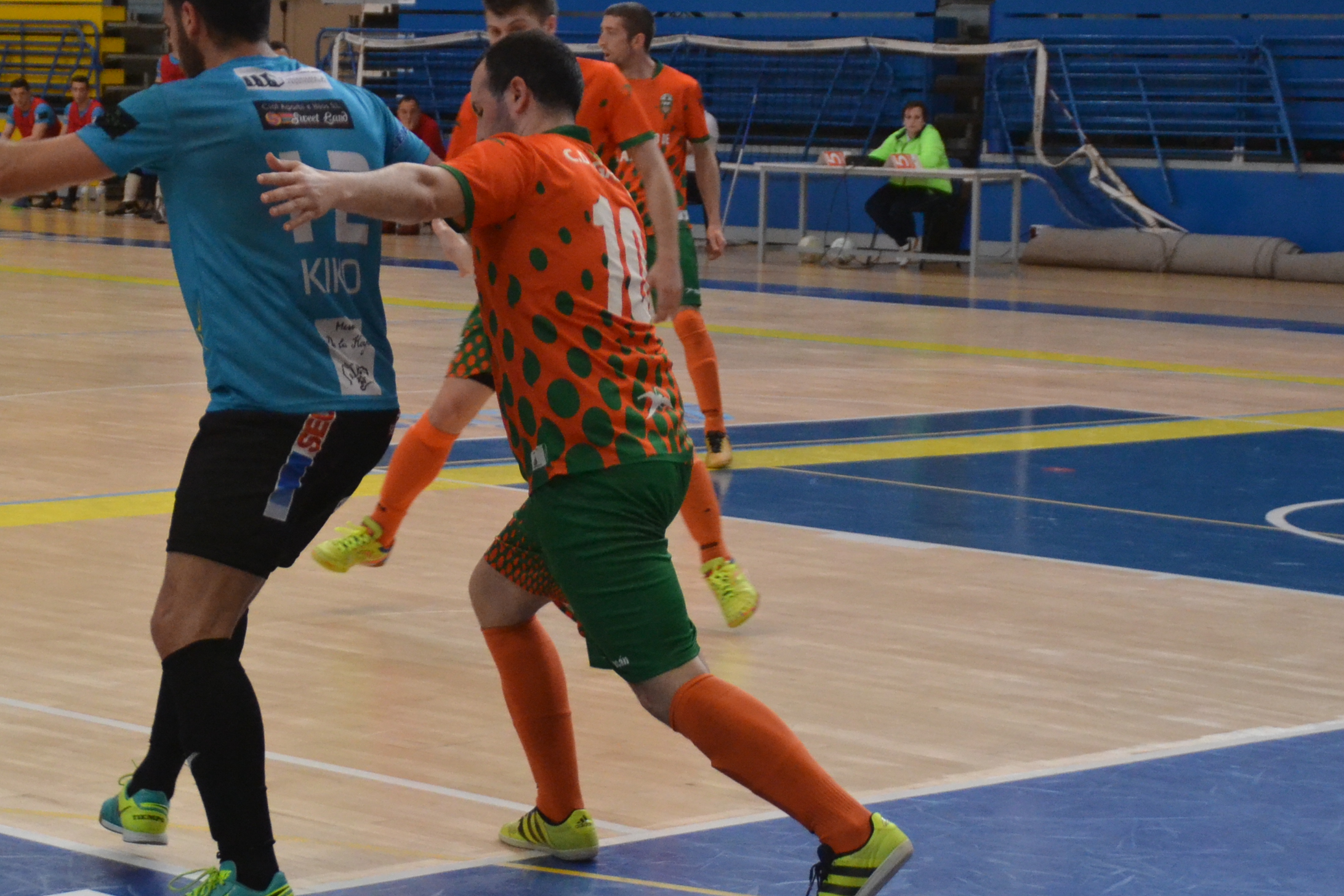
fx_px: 4255
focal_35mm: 114
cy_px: 293
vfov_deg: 12.0
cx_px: 422
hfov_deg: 17.9
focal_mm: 48
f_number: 4.8
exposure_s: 1/500
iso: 2500
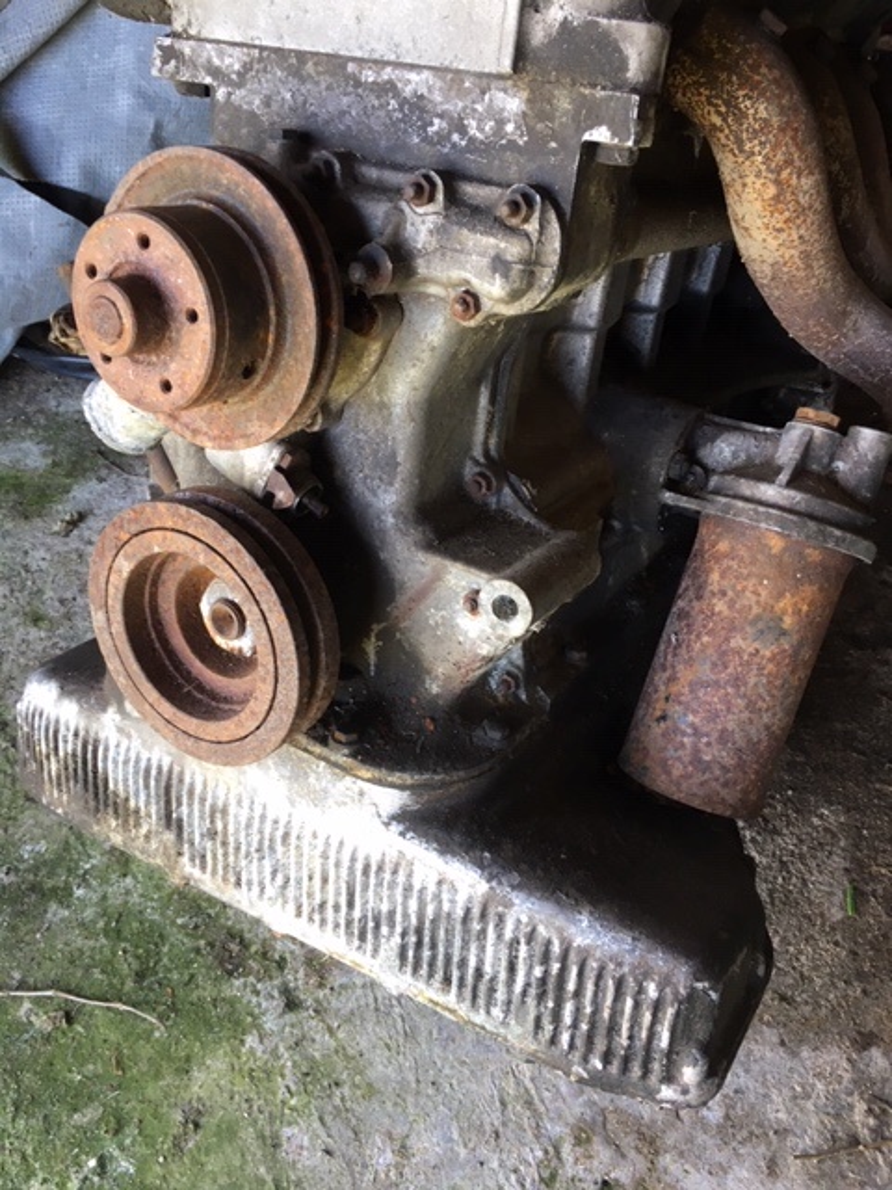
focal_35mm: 29
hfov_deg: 48.2
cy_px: 595
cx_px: 446
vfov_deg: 61.7
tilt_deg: -51.9
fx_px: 996
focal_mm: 4.15
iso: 64
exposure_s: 1/33
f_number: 2.2
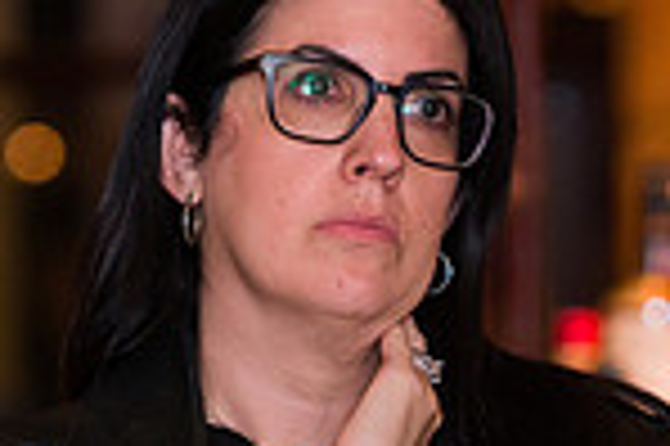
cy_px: 473
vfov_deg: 2.3
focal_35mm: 605
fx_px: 11247
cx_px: 319
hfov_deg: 3.4
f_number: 3.2
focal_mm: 155
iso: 1600
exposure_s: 1/125
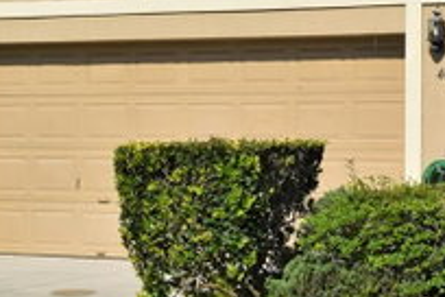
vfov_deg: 11.3
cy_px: 26
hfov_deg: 16.8
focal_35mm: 120
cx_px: 397
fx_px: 1483
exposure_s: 1/200
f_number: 14
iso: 100
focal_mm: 34
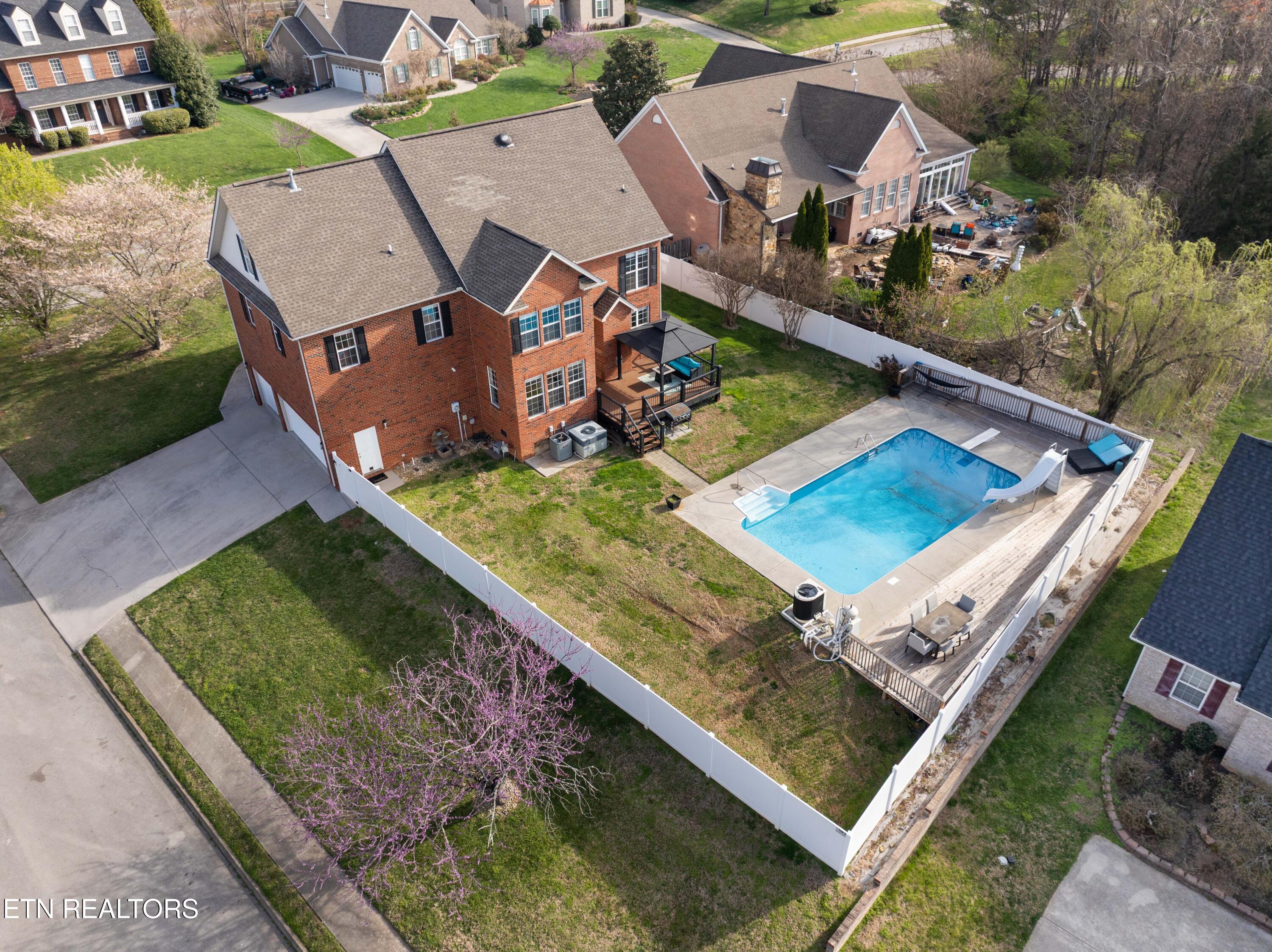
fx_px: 881
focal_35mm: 24
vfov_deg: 56.8
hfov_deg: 71.6
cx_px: 636
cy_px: 476
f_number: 2.8
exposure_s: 1/100
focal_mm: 12.29
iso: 120
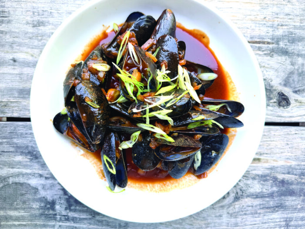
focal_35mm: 24
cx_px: 152
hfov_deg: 71.6
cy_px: 114
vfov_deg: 56.8
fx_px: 211
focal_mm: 6.76
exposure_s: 1/153
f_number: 1.78
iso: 64
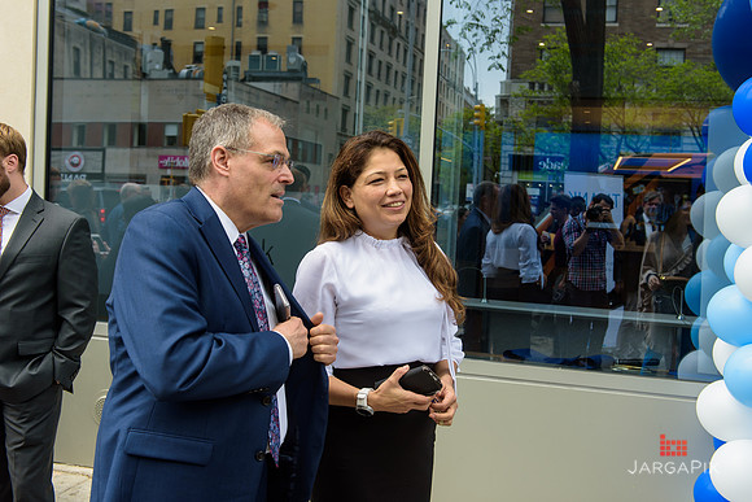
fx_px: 794
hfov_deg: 50.7
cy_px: 251
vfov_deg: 35.1
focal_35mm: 38
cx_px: 376
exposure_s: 1/250
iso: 200
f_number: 5
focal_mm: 38
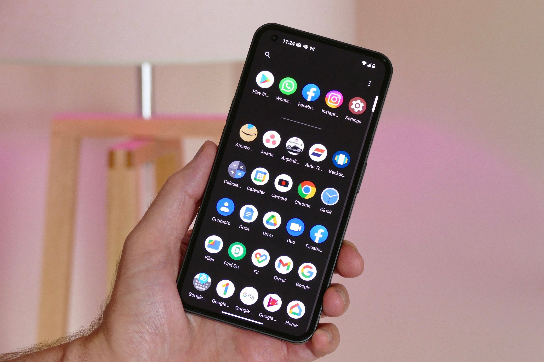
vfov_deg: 10.2
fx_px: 2040
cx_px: 272
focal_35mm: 135
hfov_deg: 15.2
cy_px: 181
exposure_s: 1/80
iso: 800
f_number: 4.5
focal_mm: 49.07
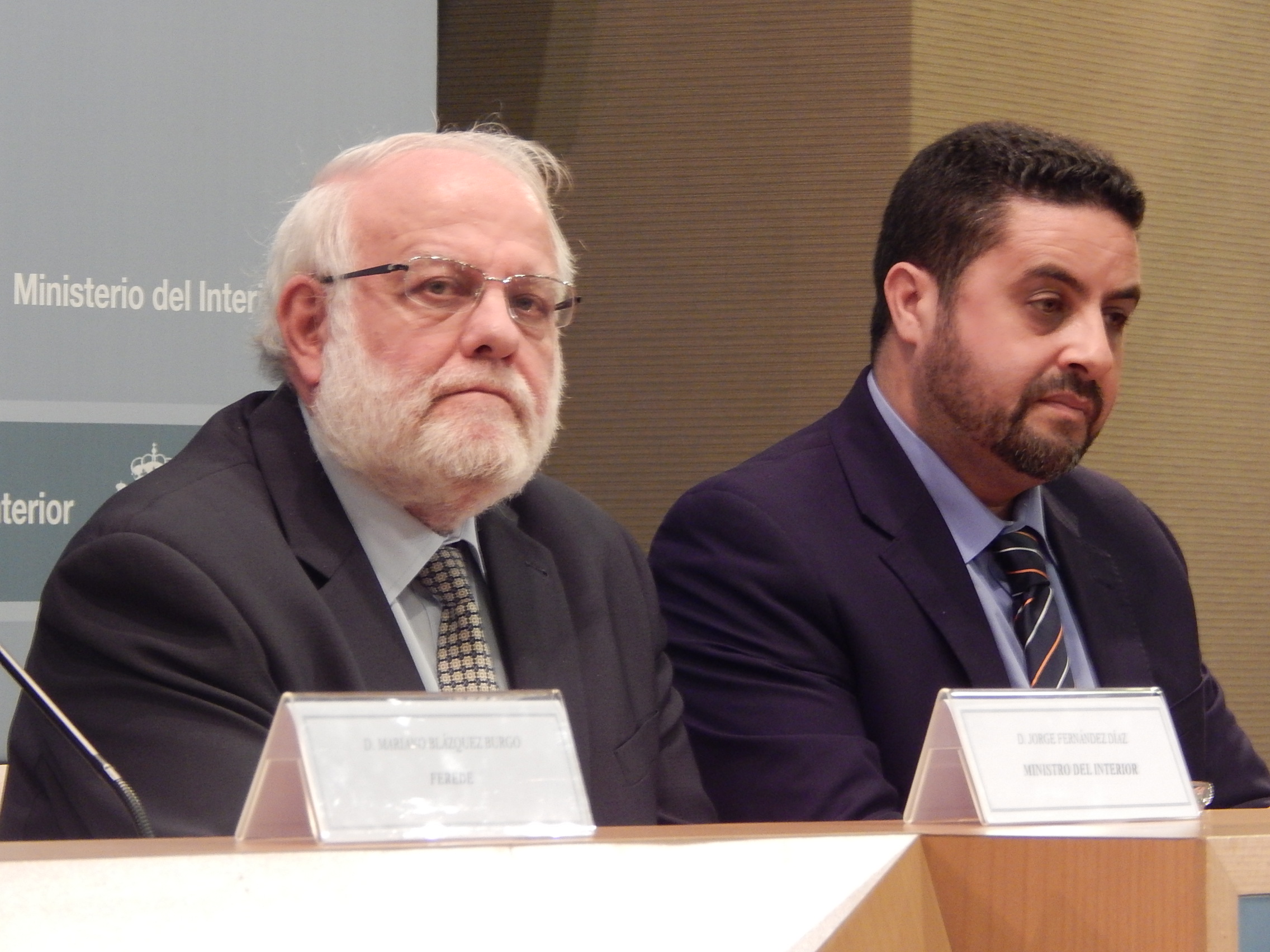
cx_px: 635
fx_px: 9245
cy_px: 476
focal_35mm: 252
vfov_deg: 5.9
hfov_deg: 7.9
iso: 450
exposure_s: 1/15
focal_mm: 44.9
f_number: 5.6
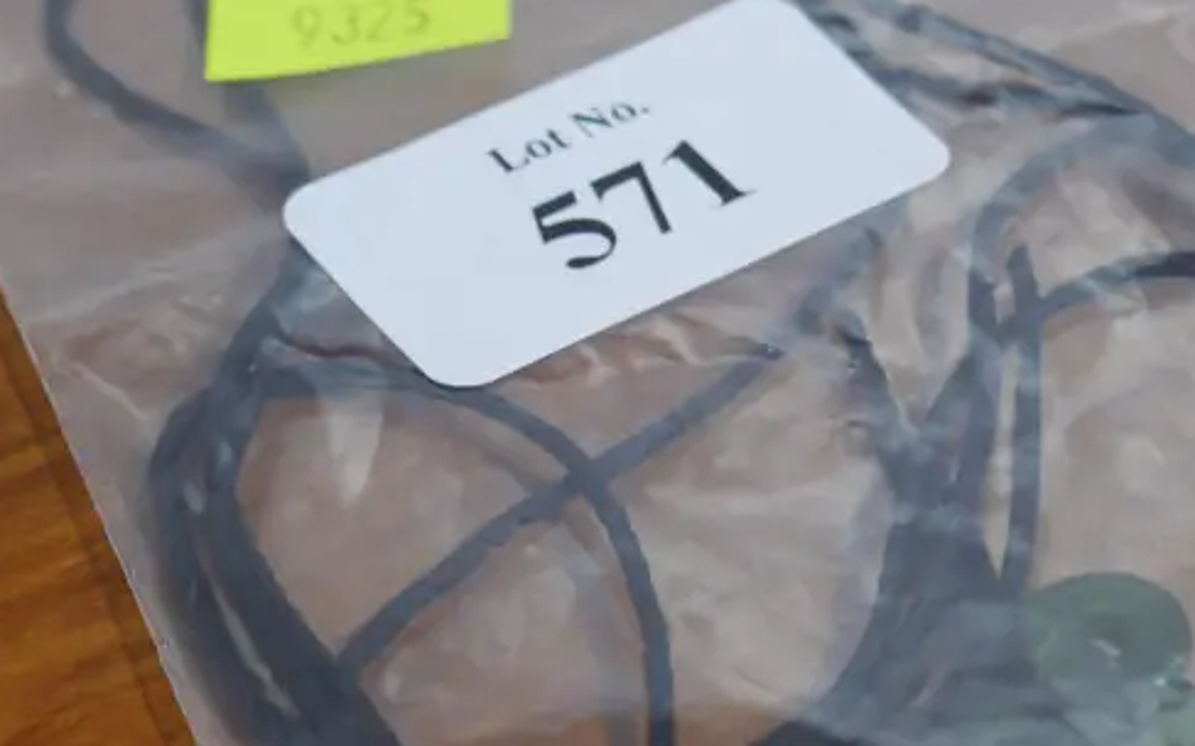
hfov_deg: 19.2
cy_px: 610
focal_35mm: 107
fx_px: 3484
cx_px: 1053
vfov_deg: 12.2
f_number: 5.2
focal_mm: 24
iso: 800
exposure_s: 1/60
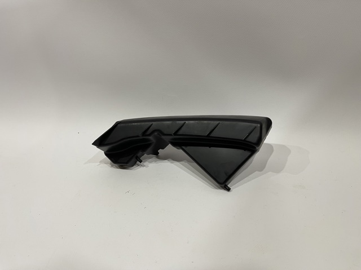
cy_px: 135
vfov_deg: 54.8
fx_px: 261
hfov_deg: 69.4
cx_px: 180
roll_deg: +3.6
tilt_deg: -36.8
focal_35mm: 25
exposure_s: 1/50
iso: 80
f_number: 1.6
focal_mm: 5.1
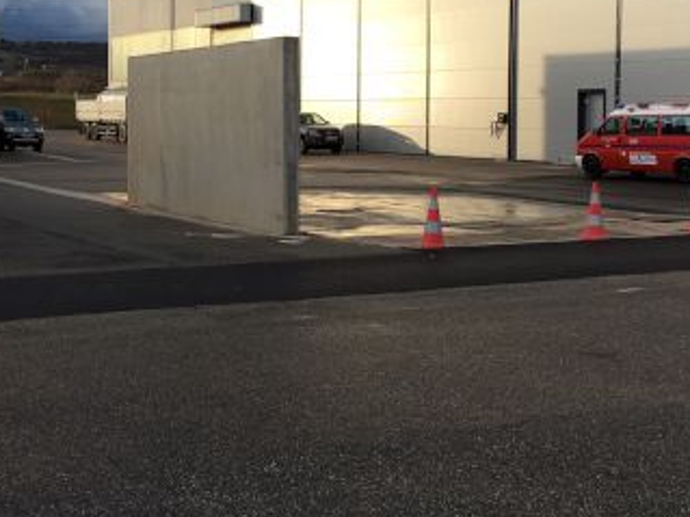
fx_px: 1176
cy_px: 153
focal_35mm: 59
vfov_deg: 24.6
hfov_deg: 32.6
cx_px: 257
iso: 25
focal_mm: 4.15
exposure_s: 1/496
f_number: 2.2
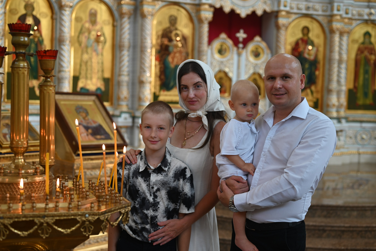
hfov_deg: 39.6
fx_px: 522
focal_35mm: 50
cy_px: 126
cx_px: 188
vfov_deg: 27.0
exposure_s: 1/125
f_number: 2.8
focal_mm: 50
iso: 400
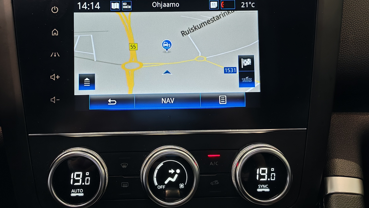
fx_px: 479
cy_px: 58
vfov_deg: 24.2
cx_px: 161
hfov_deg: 42.0
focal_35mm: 49
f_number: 1.9
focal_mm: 6.12
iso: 434
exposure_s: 1/100
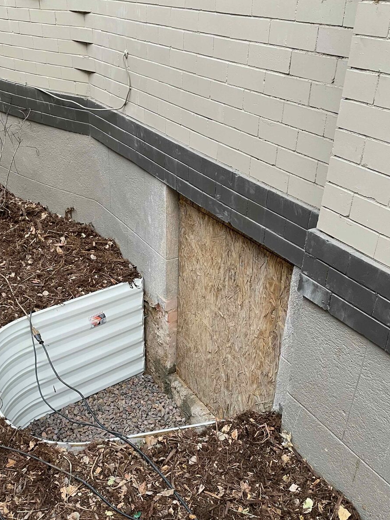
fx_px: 526
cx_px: 154
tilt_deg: -32.5
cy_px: 347
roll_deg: +1.1
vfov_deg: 51.7
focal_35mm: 35
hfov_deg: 40.5
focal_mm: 4.2
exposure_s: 1/72
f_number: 1.6
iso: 125
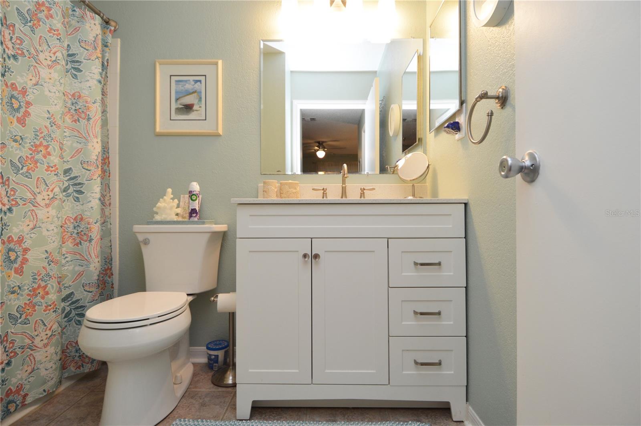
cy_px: 213
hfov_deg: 90.1
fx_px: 320
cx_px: 320
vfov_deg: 67.3
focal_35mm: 18
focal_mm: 12
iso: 400
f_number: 4
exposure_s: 1/60
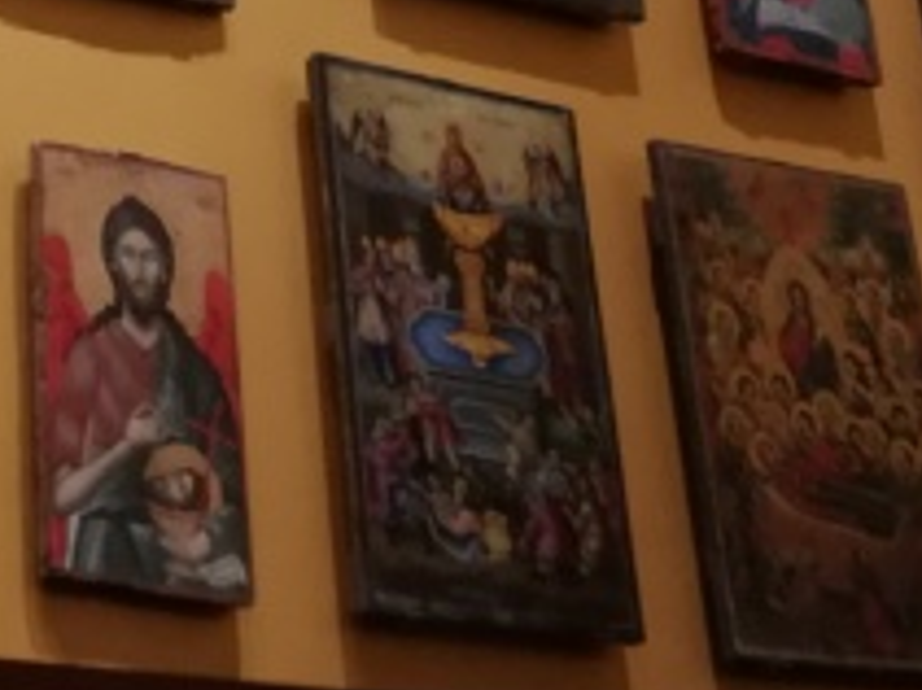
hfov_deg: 15.4
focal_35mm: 126
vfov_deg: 11.0
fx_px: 3354
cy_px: -533
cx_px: 31
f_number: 2.2
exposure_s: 1/33.3
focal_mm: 3.83
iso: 200
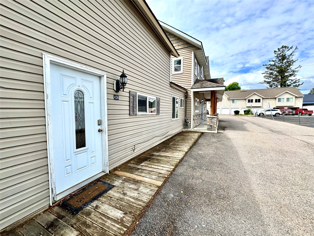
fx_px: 127
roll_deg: +0.5
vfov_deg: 85.7
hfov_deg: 102.1
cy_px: 118
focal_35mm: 14
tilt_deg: -3.4
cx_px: 157
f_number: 2.2
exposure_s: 1/1160
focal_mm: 2.22
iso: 50
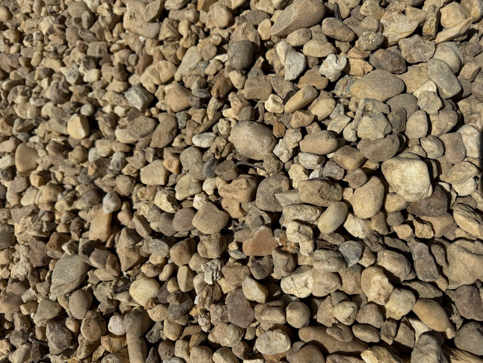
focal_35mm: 24
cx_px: 242
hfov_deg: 71.6
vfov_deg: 56.8
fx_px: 335
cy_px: 182
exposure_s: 1/12346
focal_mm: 6.76
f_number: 1.78
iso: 64
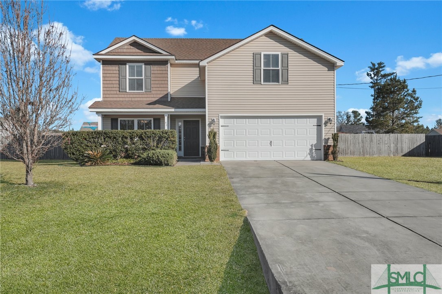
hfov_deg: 54.5
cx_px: 221
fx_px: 430
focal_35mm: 35
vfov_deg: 37.8
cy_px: 147
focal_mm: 35
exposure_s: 1/250
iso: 320
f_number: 9
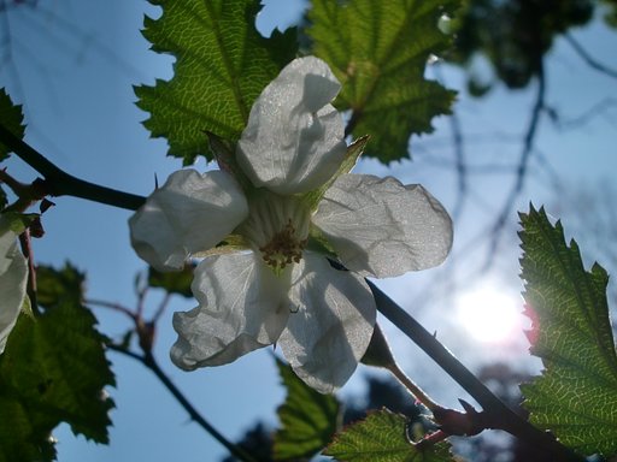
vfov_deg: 41.8
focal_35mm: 34
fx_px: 606
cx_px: 308
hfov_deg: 54.0
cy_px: 231
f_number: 8.4
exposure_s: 1/400
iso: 64
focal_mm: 5.58
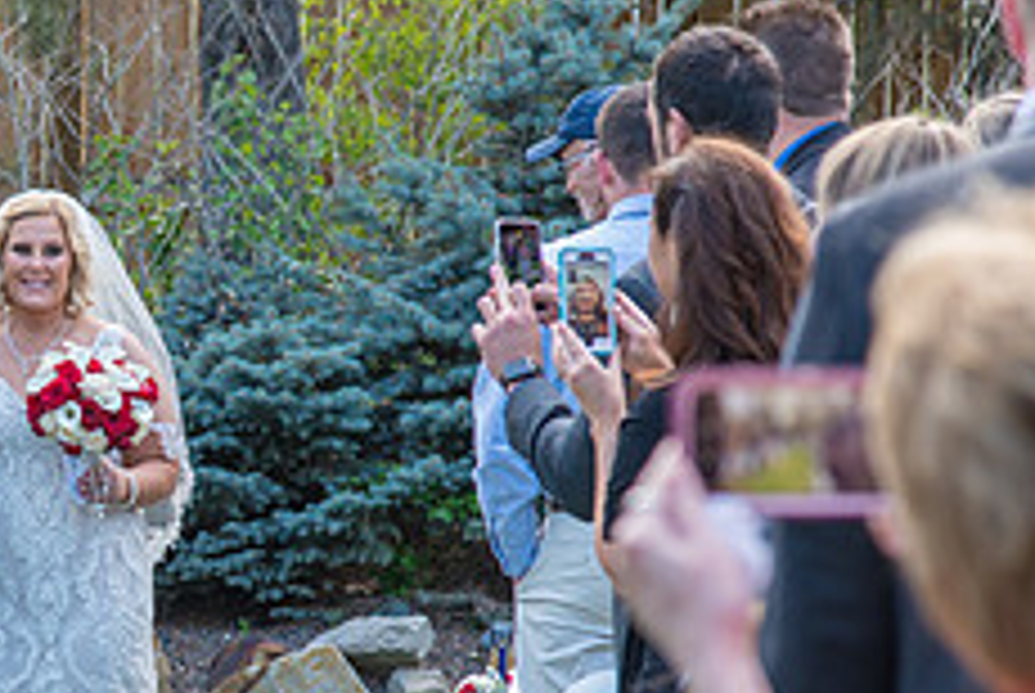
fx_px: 7110
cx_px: -90
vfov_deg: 5.6
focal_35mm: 247
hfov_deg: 8.3
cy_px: 484
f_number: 5
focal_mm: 98
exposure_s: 1/160
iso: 400
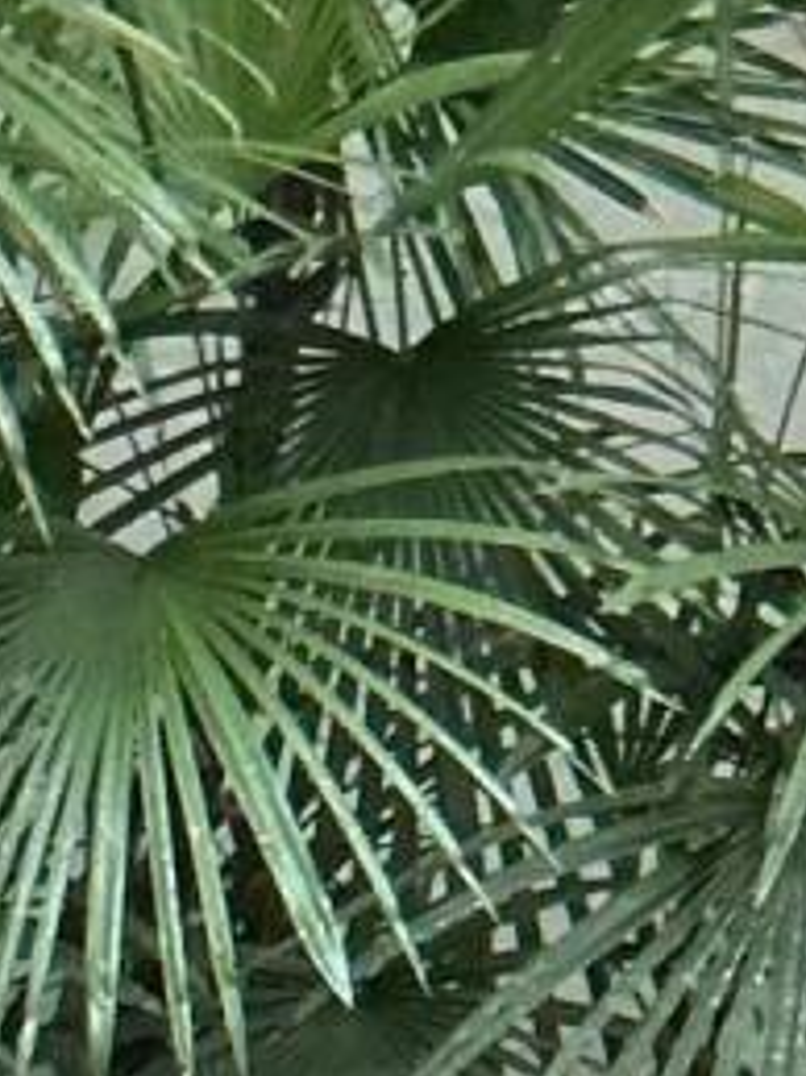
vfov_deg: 8.0
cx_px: -307
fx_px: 6960
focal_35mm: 224
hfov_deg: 6.6
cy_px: 2854
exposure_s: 1/40
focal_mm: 3
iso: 250
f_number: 1.8
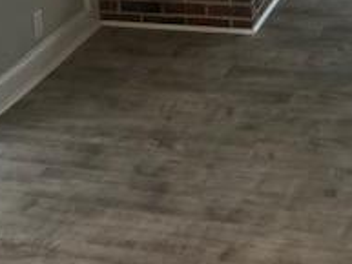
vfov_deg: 14.5
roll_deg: +2.4
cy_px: -168
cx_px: 206
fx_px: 946
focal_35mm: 93
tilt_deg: -7.2
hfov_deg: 21.1
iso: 40
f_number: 1.8
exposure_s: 1/20
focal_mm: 4
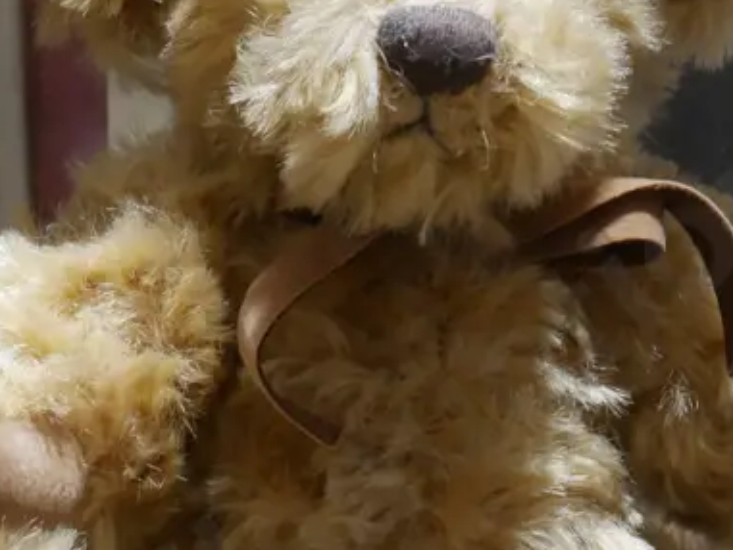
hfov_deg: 13.6
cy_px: 422
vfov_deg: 10.2
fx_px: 3071
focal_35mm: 145
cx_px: 460
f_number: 5.3
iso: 800
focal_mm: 27
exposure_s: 1/60
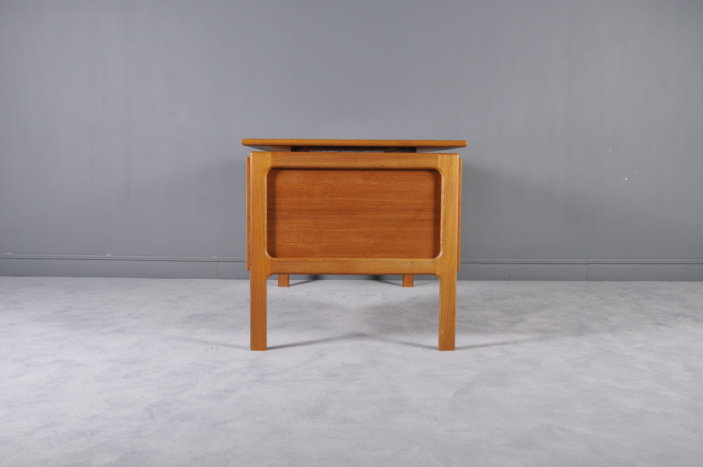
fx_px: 731
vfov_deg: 35.4
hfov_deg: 51.3
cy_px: 234
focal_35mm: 38
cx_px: 352
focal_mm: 25
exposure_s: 1/5
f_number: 8
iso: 400
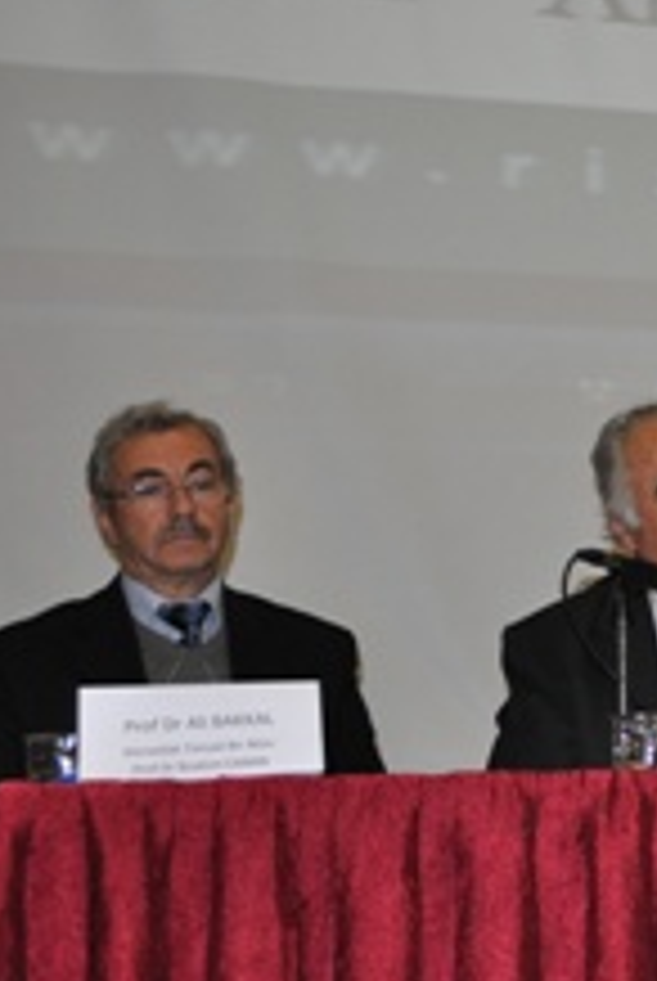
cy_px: 464
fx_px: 2183
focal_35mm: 80
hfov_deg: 15.8
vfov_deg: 25.3
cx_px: 963
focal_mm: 26
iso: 800
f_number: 4.2
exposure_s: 1/60
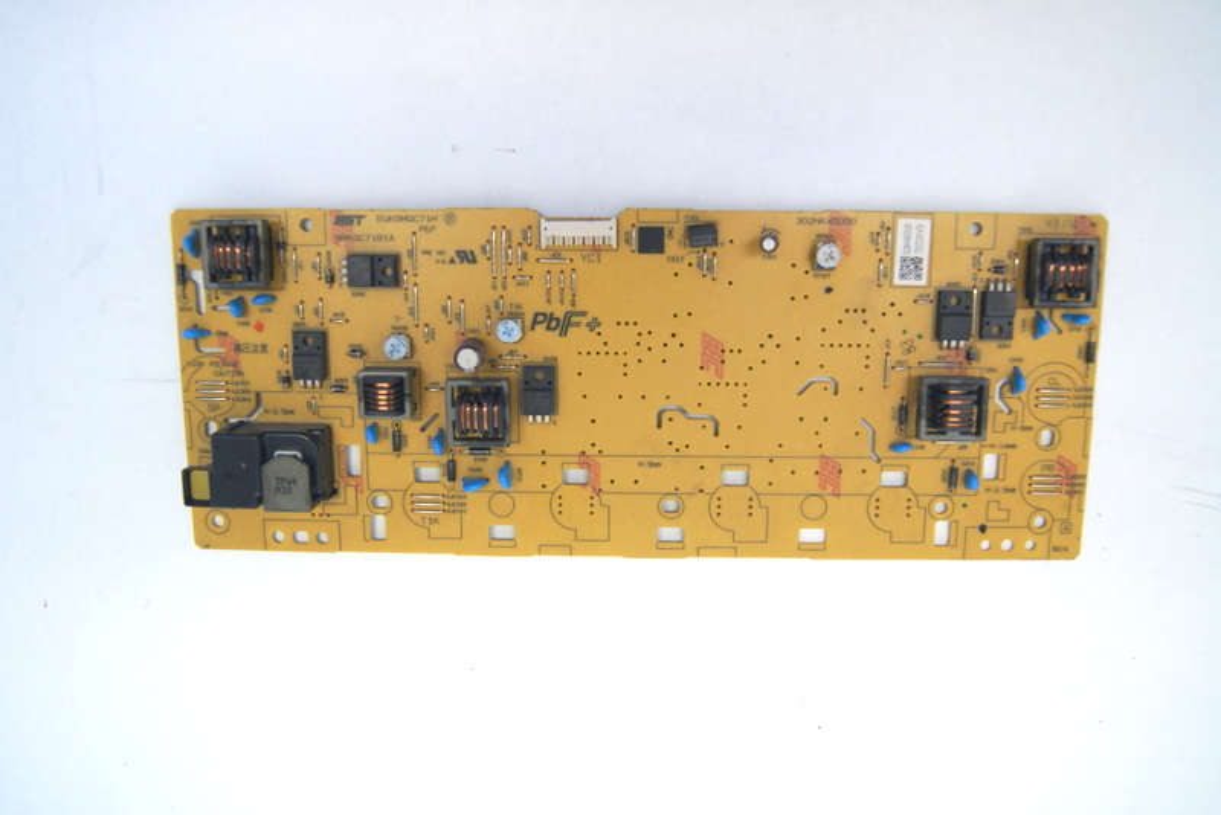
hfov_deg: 61.9
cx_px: 610
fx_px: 1018
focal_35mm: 30
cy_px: 408
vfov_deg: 43.6
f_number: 4.5
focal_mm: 20
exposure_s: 1/40
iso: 200
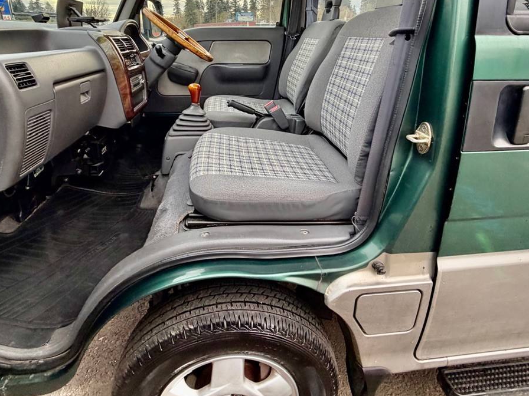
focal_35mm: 20
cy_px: 116
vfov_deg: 63.3
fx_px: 306
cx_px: 259
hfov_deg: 81.7
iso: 160
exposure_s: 1/121
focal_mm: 2.22
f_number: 2.2
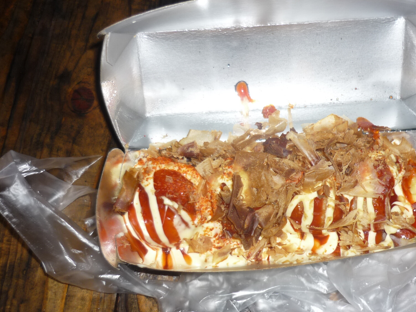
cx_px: 253
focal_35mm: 45
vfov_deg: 32.1
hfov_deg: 41.9
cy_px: 178
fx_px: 541
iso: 100
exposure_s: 1/30
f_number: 2.8
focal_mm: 5.5
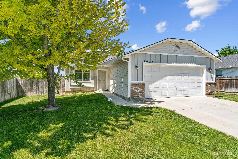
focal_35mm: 19
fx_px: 123
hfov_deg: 88.1
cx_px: 119
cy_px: 80
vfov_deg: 65.7
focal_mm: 18.6
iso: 400
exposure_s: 1/200
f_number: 13
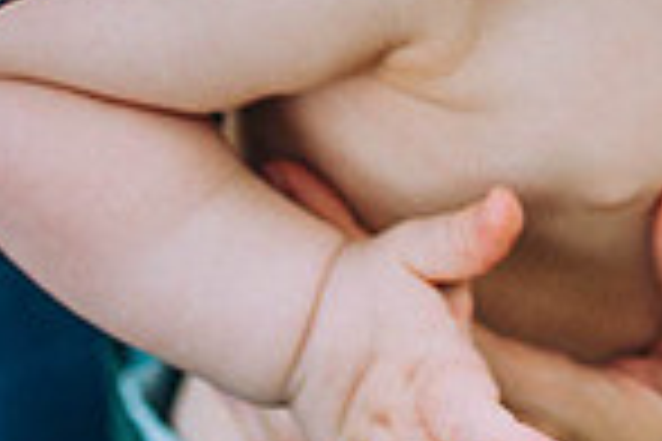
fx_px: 2960
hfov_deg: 12.6
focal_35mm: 161
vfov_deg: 8.1
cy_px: -486
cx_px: 712
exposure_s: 1/800
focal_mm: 35
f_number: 2.2
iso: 160
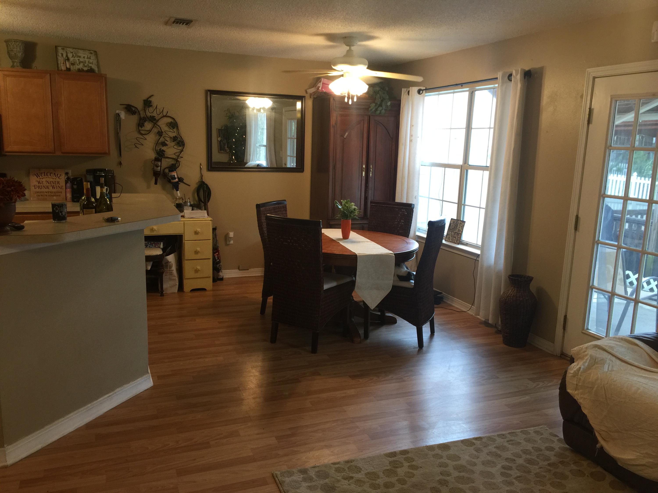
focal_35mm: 29
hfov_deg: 61.7
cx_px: 329
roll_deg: -1.6
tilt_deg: -11.5
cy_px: 246
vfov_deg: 48.2
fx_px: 551
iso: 40
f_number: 2.2
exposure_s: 1/15
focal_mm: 4.15
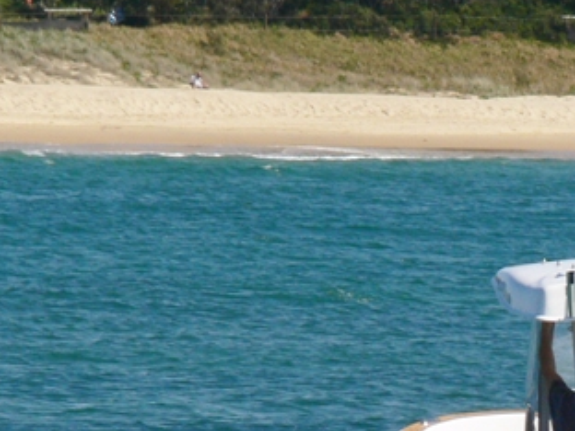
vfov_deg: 1.7
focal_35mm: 873
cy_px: 662
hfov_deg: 2.3
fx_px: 14501
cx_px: 708
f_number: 6.3
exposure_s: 1/500
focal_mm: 55.2
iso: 80
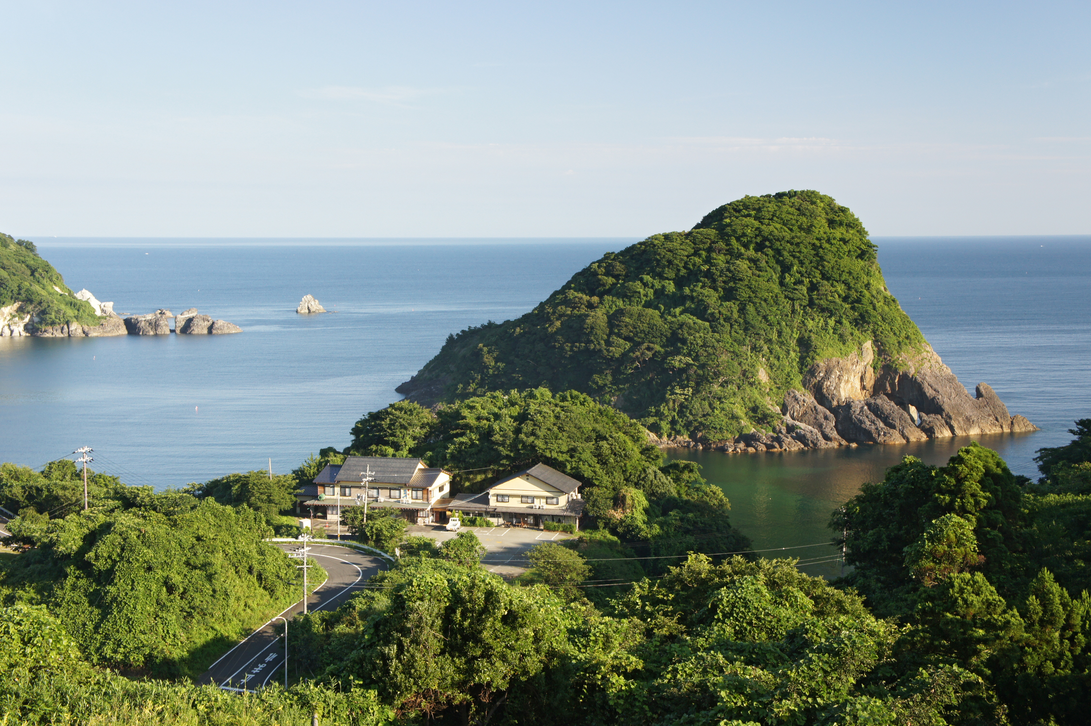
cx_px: 537
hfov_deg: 44.1
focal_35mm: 45
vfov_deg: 30.1
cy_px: 367
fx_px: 1348
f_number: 9
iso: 200
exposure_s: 1/50
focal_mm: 29
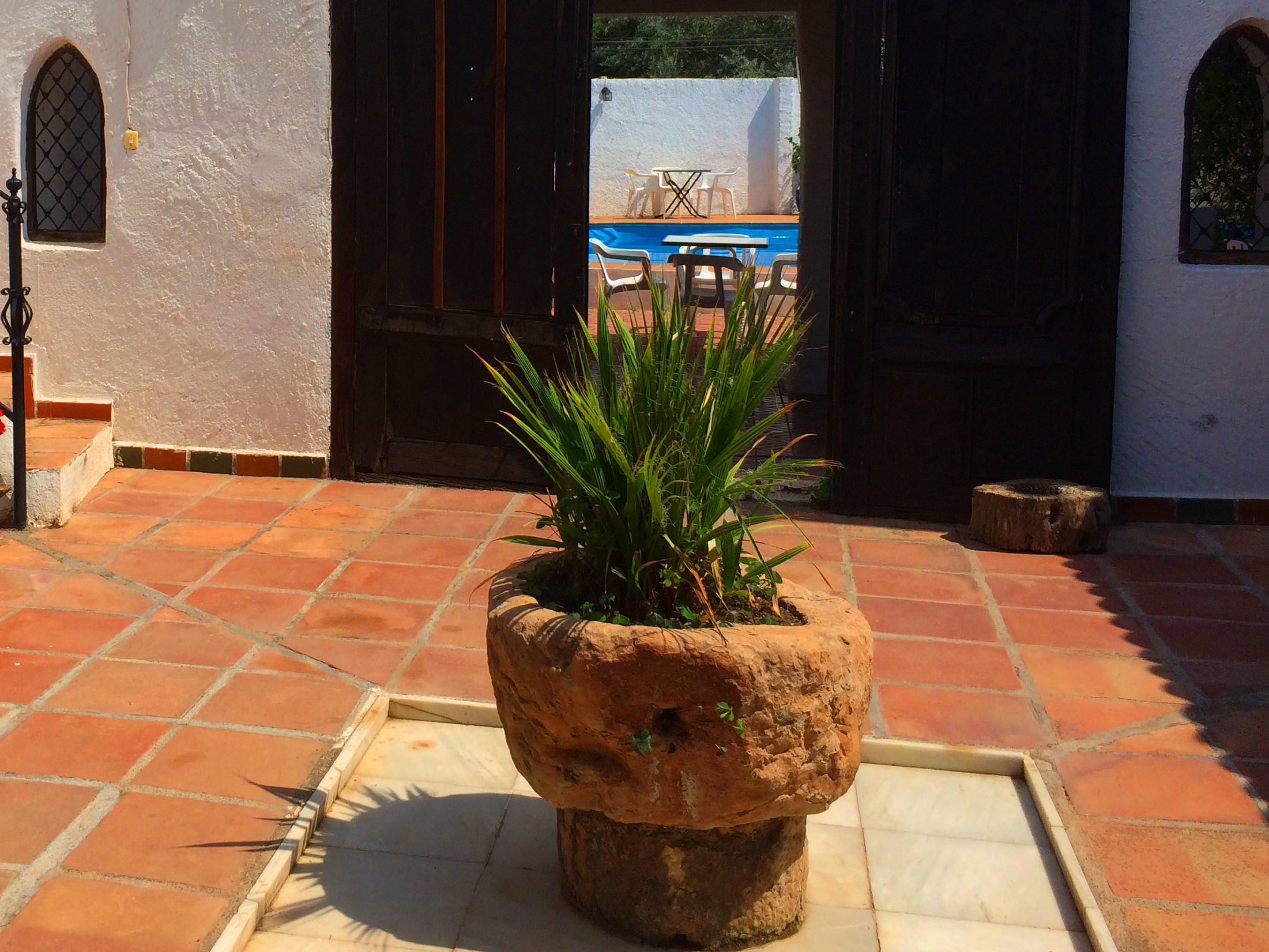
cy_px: 255
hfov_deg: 42.7
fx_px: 1576
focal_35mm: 43
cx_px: 337
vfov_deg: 33.0
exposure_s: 1/4566
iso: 32
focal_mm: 4.15
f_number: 2.2
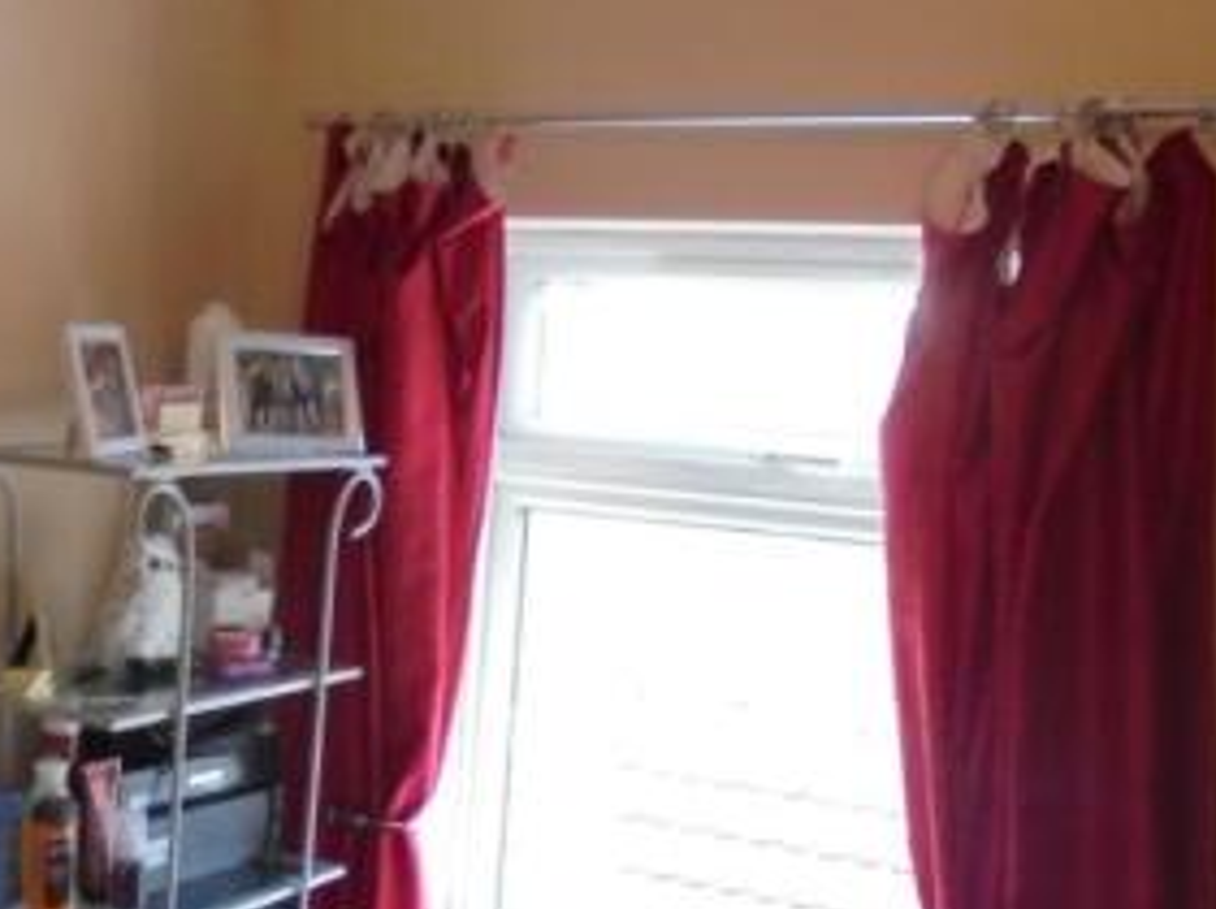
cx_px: 175
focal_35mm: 54
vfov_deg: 26.5
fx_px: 1894
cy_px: 712
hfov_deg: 34.1
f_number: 3.5
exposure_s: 1/15
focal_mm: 4.6
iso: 400
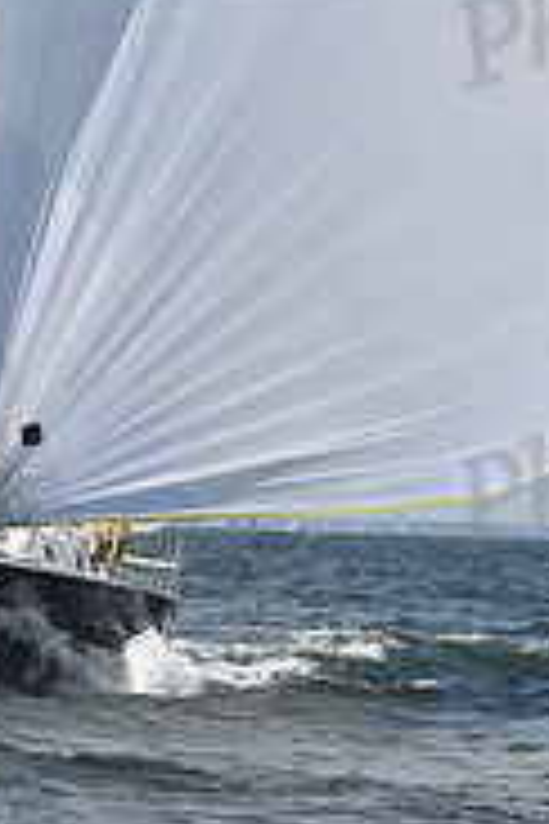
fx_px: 7091
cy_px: -198
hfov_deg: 4.4
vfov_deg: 6.6
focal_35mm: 310
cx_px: 227
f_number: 10
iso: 320
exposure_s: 1/1250
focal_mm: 98
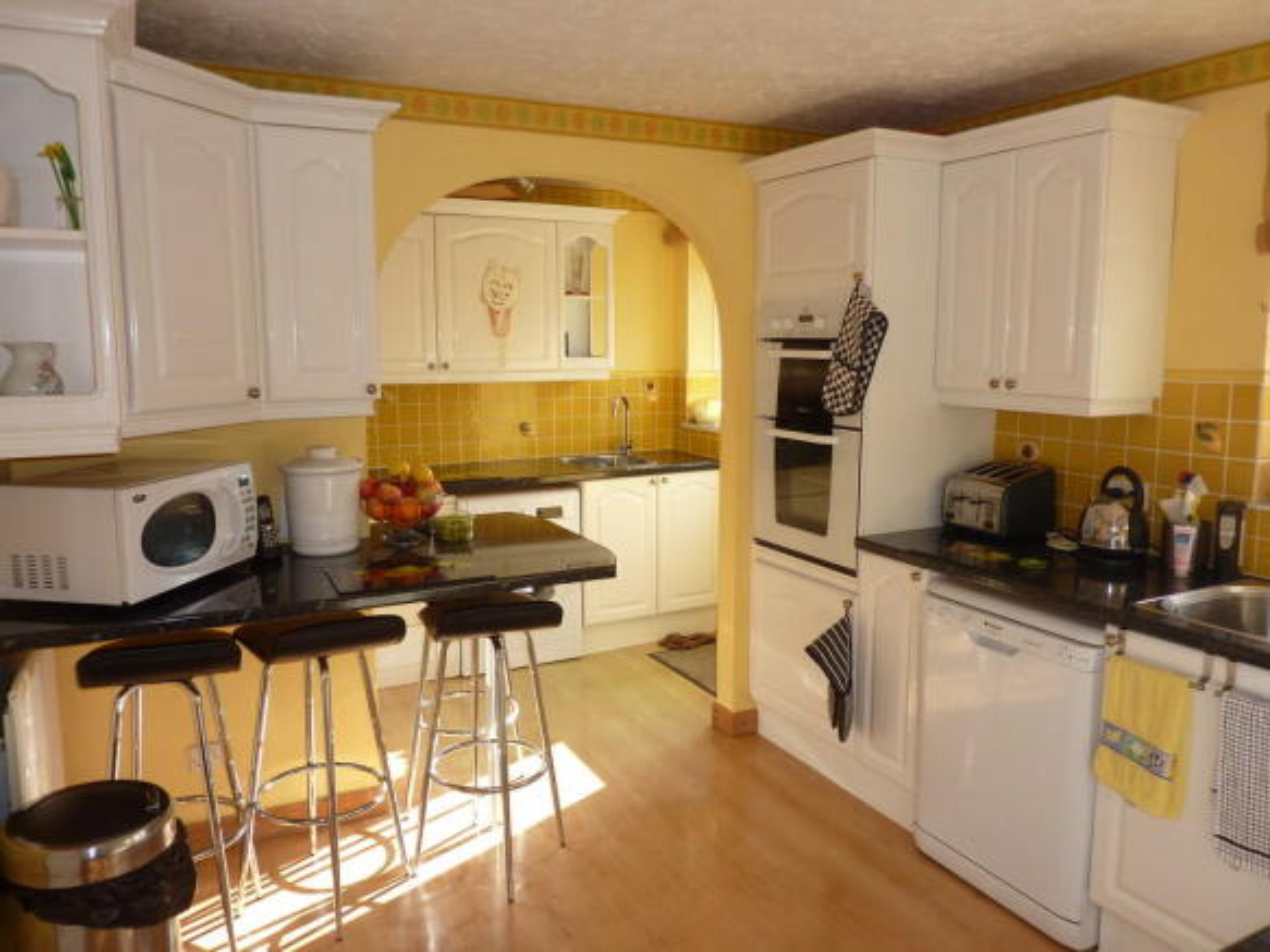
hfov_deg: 69.4
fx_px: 917
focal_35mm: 25
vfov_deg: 54.9
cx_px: 635
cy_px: 476
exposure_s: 1/80
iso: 100
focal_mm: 4.1
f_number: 3.3
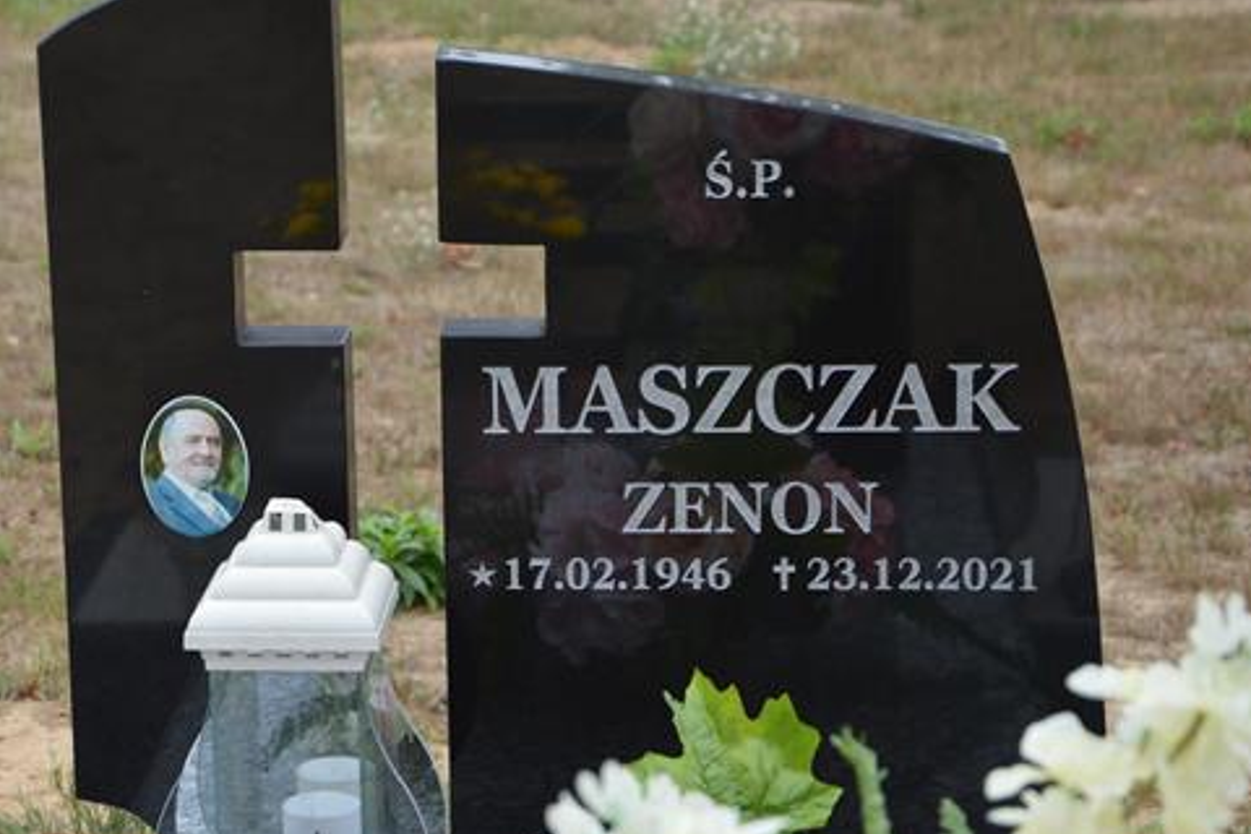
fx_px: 4031
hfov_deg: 17.6
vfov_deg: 11.8
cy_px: 506
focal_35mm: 116
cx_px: 498
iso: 180
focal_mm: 58
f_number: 5.6
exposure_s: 1/125
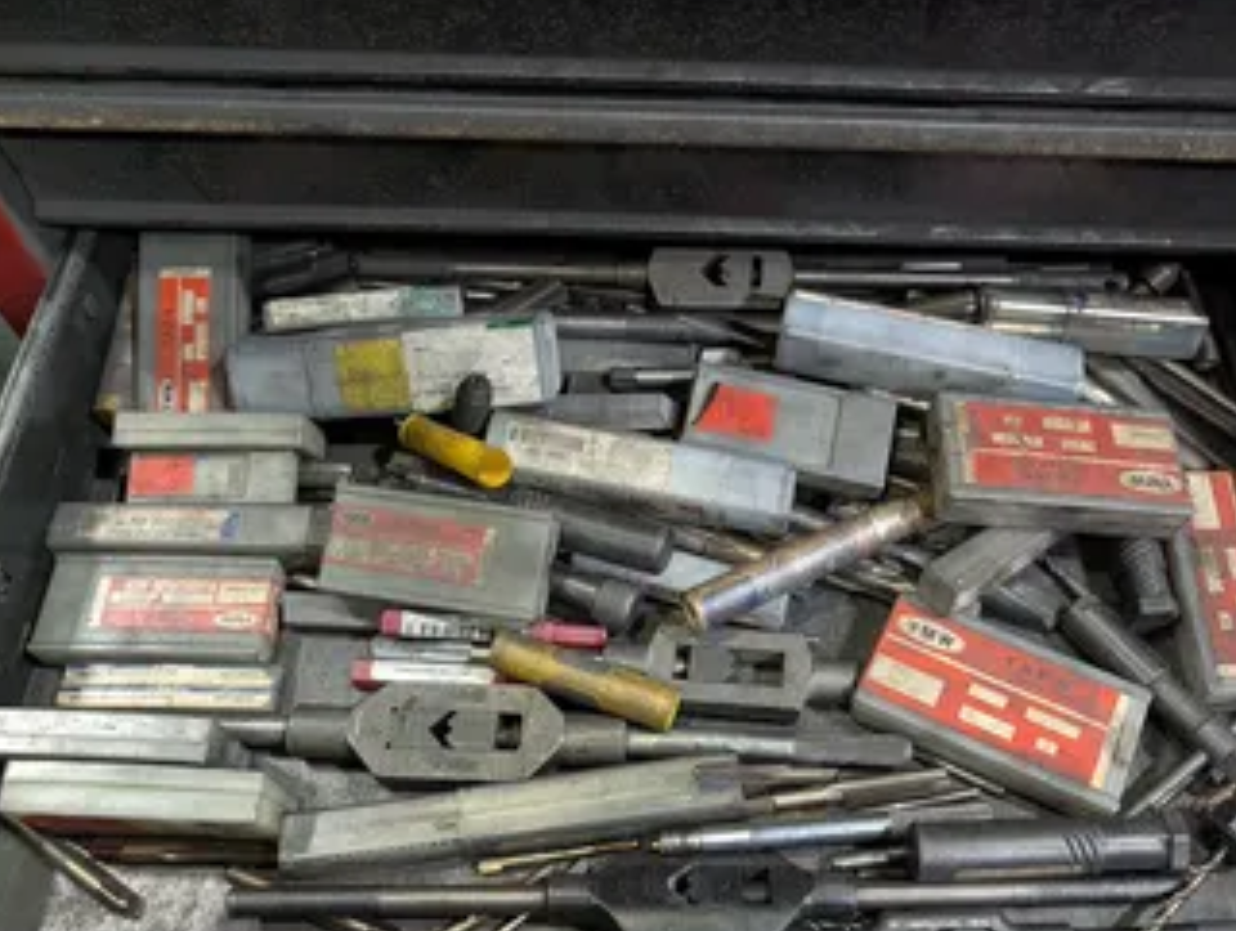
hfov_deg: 59.7
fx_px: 1073
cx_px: 703
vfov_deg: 46.8
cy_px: 520
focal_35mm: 30
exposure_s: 1/120
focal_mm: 6.9
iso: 1033
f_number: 1.68
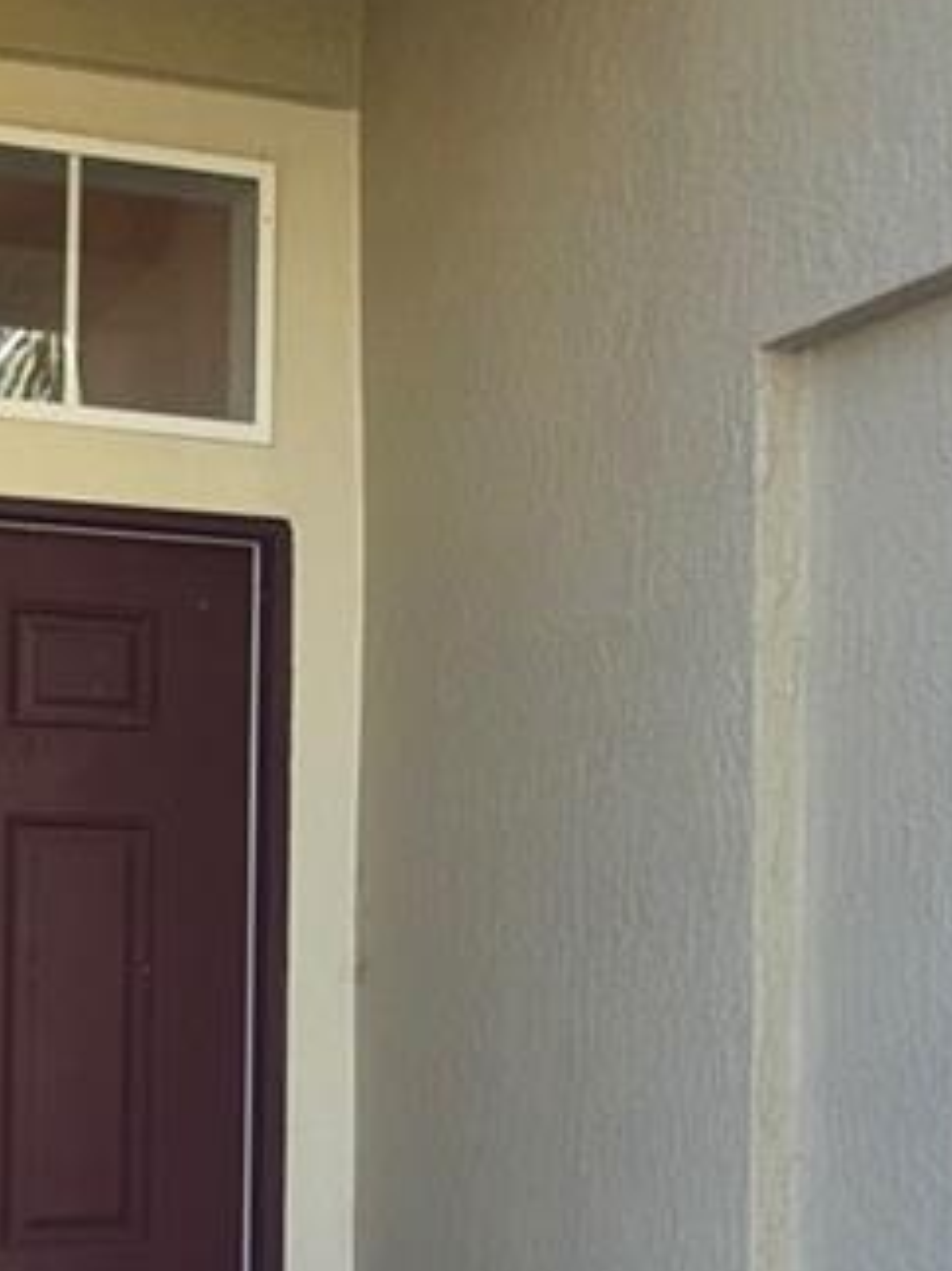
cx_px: 0
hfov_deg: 26.5
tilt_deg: +0.5
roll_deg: -1.1
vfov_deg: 36.0
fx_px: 1908
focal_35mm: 52
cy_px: 956
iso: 32
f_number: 2.2
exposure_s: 1/122
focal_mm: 2.22
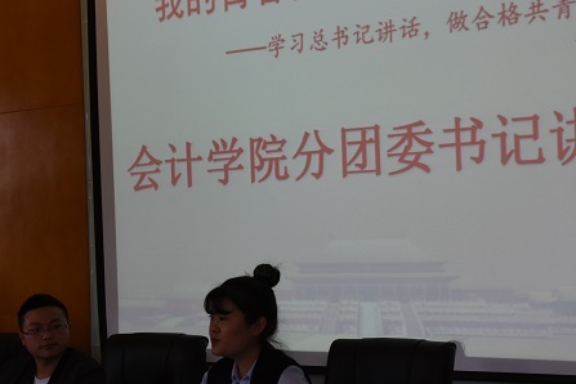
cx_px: 360
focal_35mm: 73
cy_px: 197
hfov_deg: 27.7
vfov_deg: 18.7
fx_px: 1164
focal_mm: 31
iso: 800
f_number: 6.3
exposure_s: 1/160
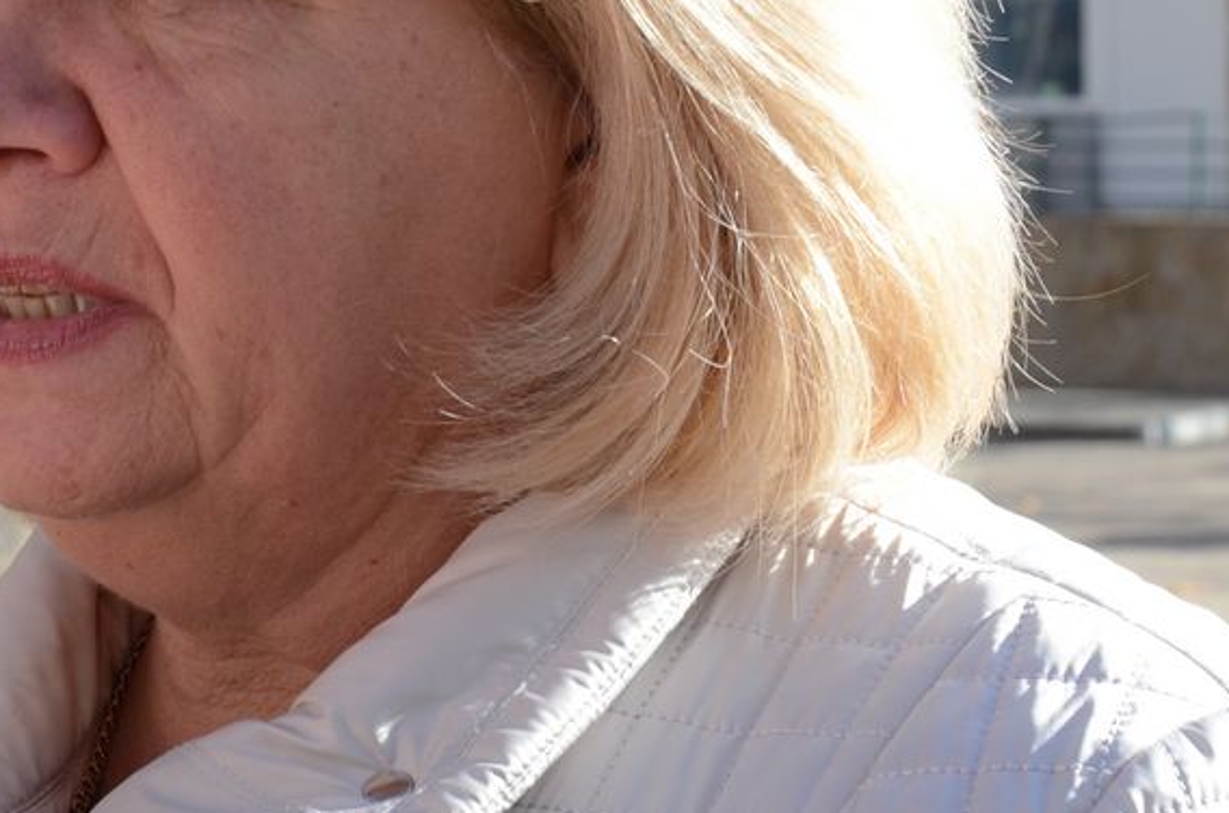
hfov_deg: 12.3
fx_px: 5662
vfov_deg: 8.2
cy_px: 237
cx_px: 208
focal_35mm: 166
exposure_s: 1/250
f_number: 10
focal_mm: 45
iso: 400
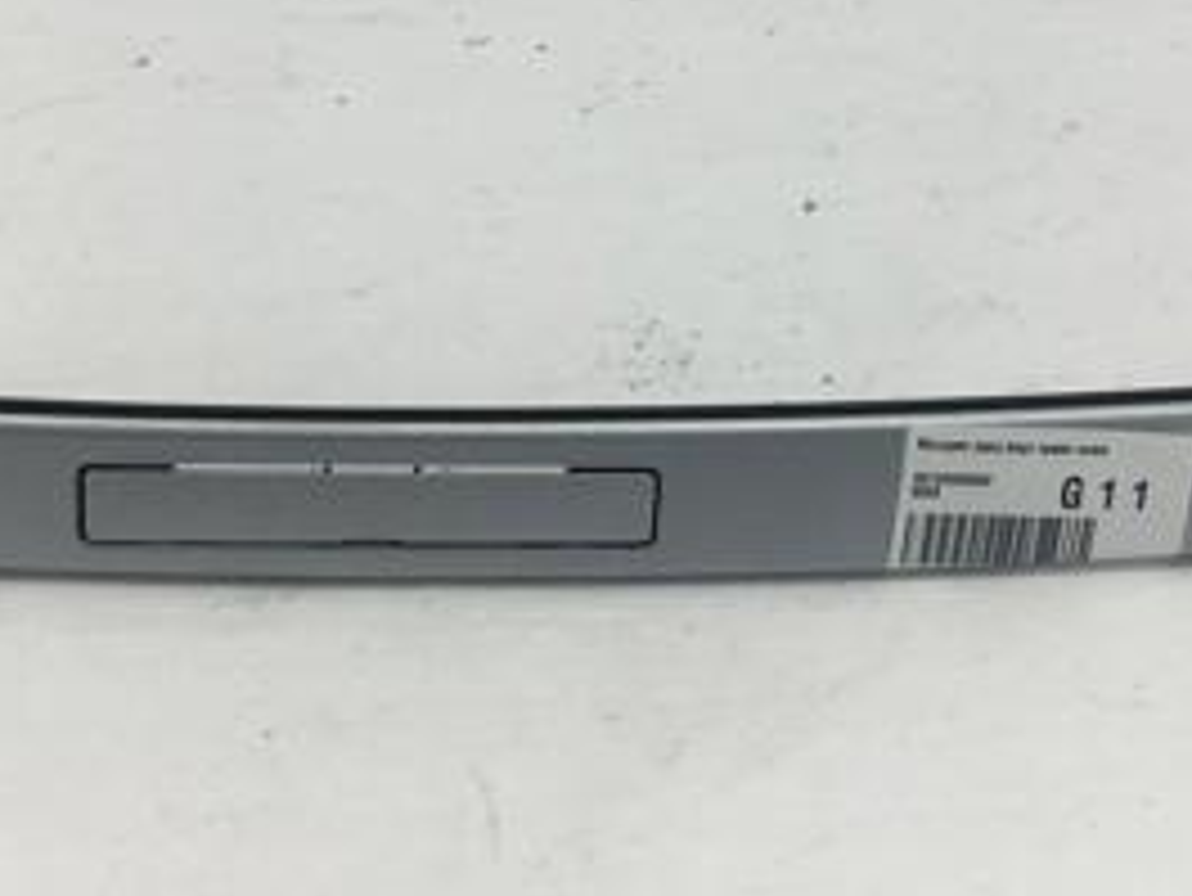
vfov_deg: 20.9
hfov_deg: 27.8
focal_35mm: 70
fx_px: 2412
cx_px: 630
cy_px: 252
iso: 32
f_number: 2.2
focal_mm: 4.15
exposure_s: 1/100
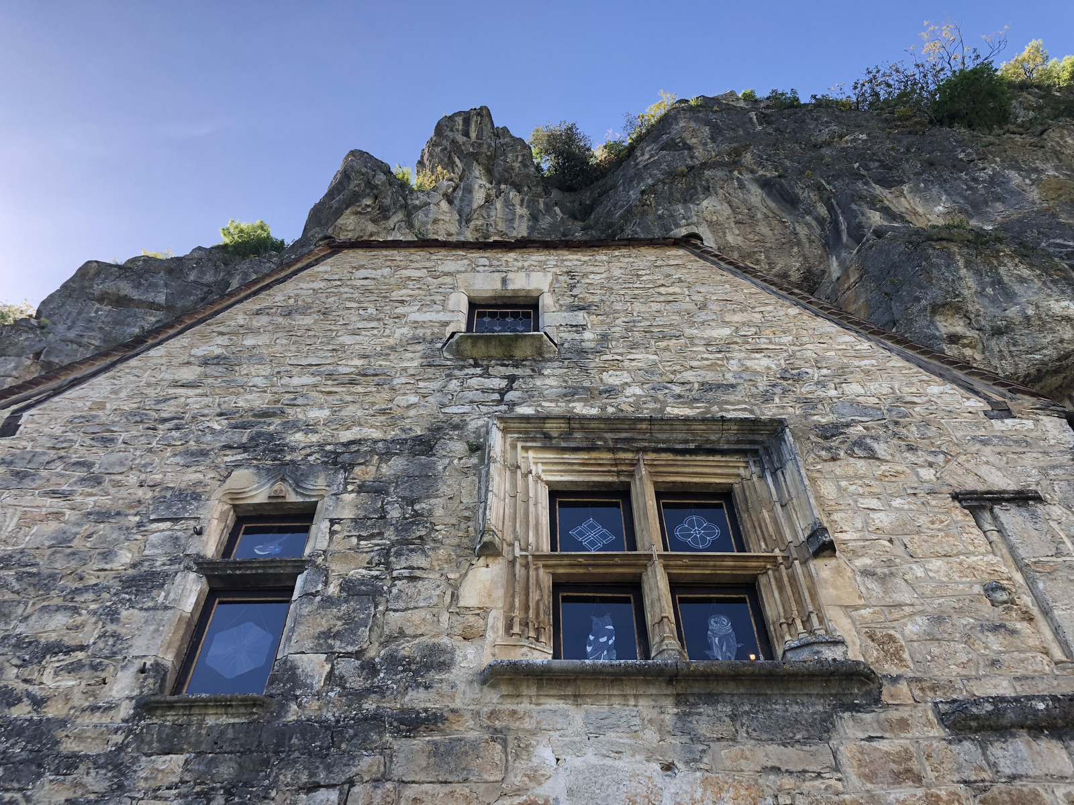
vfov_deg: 49.7
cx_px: 537
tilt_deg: +51.6
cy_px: 402
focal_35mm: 28
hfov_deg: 63.4
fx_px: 869
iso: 20
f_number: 1.8
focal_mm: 4
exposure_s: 1/421
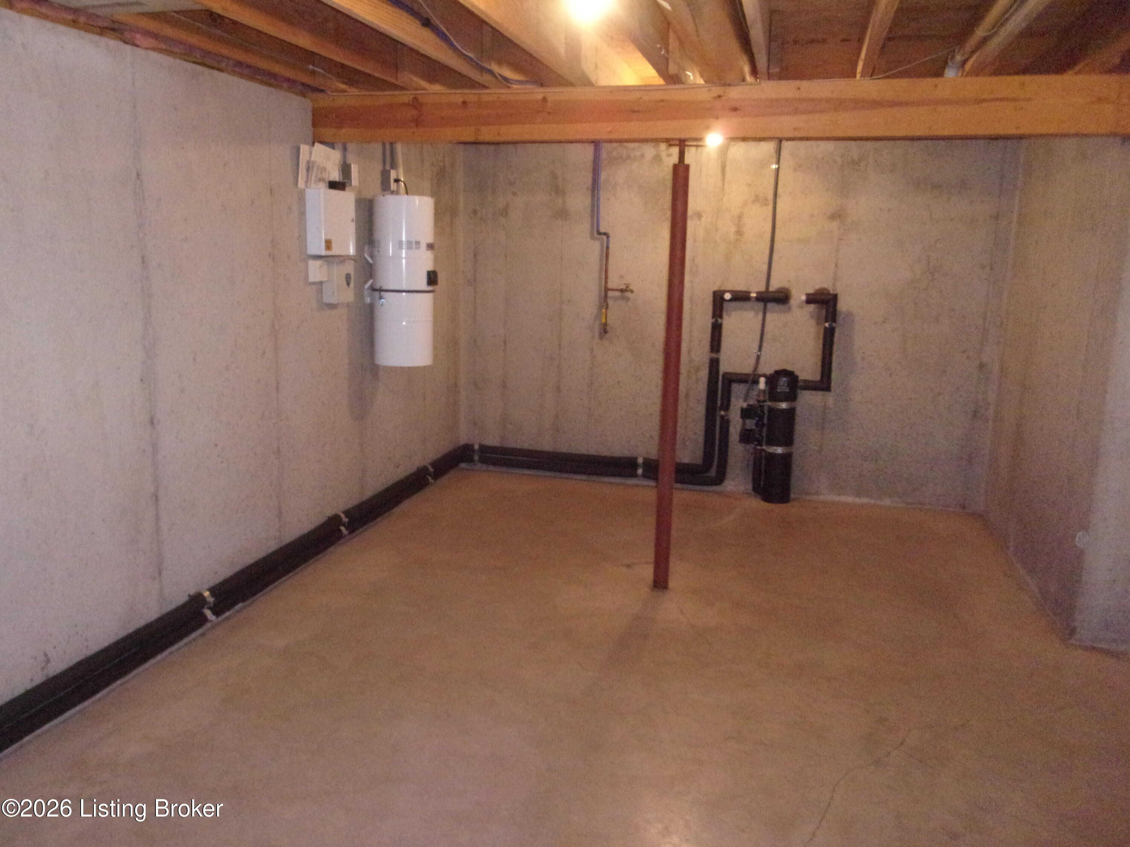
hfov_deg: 63.4
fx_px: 914
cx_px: 565
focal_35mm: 28
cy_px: 424
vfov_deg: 49.7
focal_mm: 5.1
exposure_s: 1/34
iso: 800
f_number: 3.9
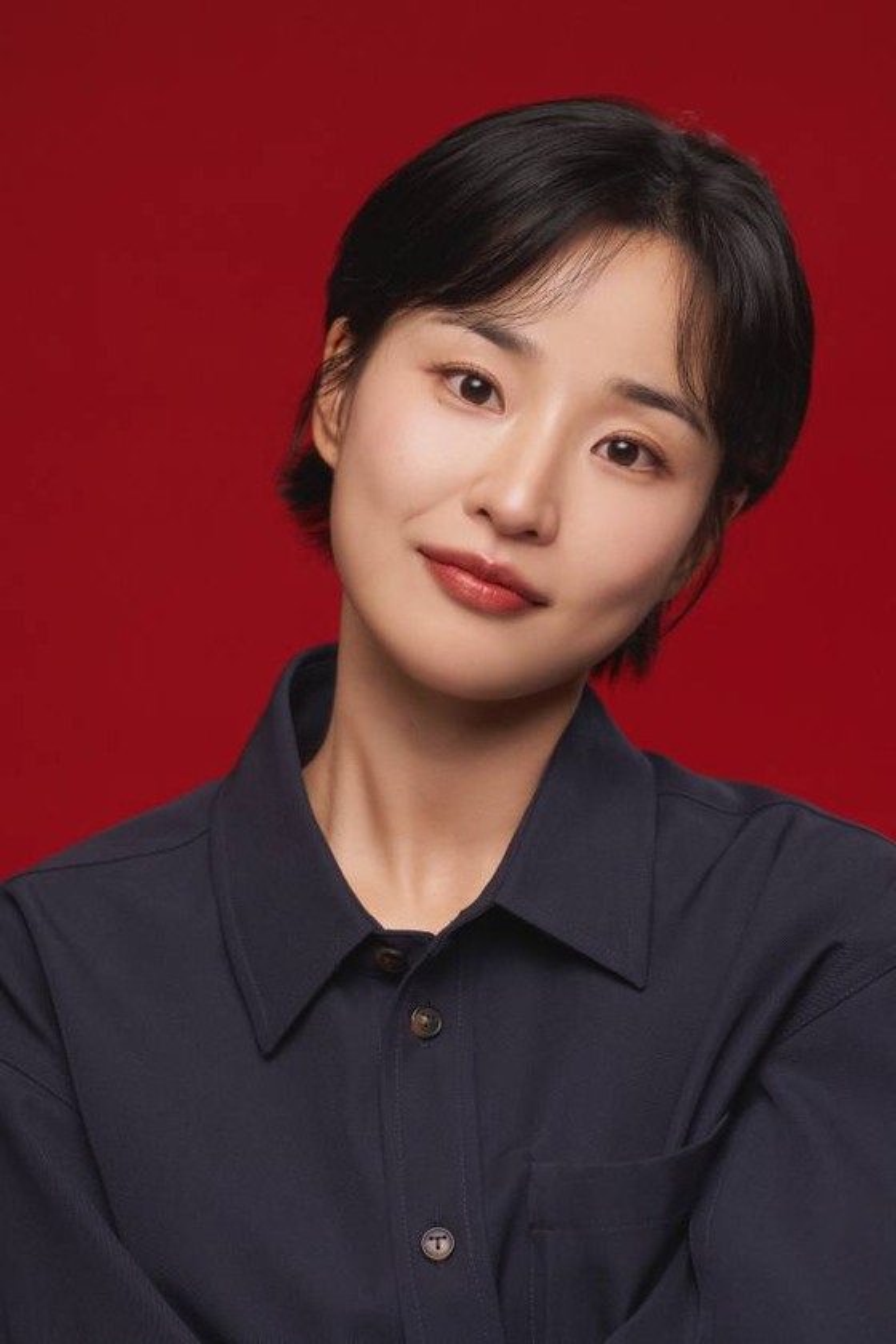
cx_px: 448
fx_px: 7466
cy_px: 672
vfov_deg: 10.3
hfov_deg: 6.9
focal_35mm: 200
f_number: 6.3
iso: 800
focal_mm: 200
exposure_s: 1/160
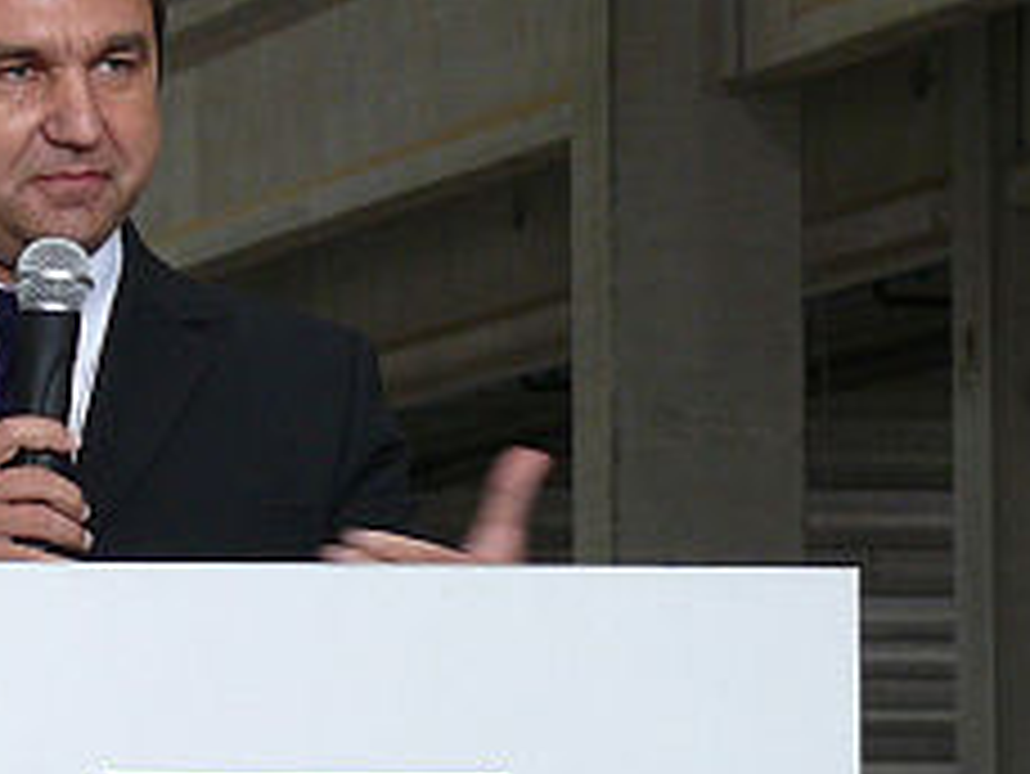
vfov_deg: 3.7
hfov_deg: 4.9
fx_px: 12087
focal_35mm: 406
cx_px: 157
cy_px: 468
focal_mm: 24.4
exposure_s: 1/60
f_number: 4
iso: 100
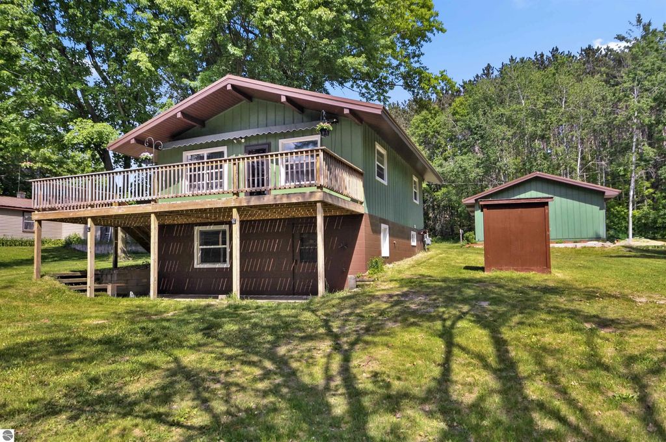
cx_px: 333
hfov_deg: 73.8
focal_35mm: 24
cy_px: 221
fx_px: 443
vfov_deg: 53.0
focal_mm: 16
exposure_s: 1/1250
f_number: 5
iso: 400
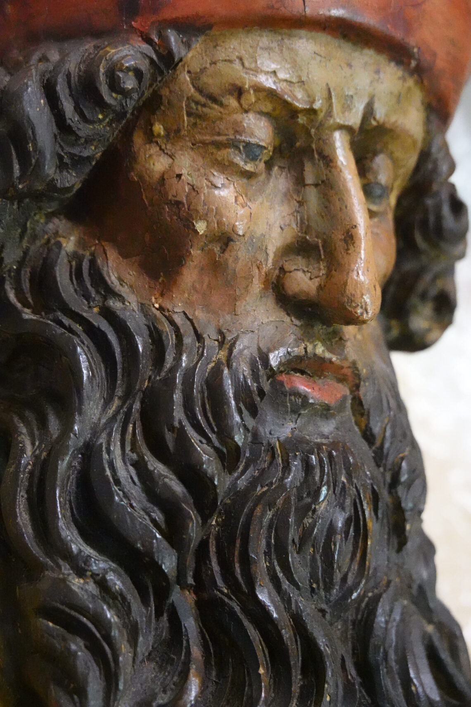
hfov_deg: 18.2
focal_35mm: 75
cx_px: 236
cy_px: 354
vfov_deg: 27.0
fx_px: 1472
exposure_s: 1/40
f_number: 4
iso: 6400
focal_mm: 27.44
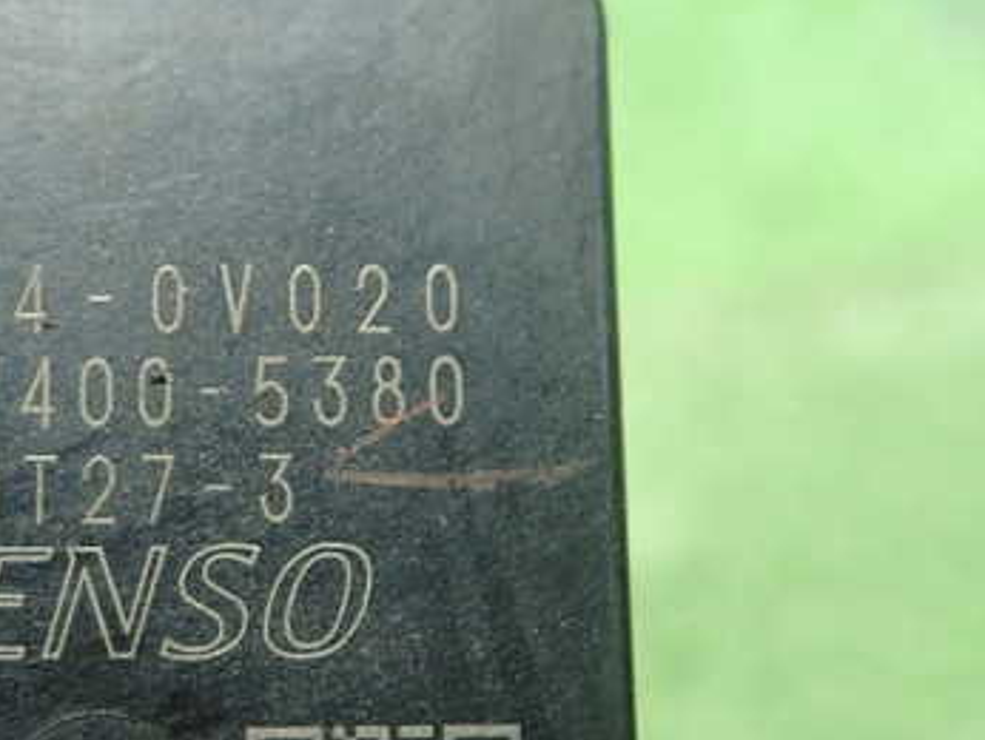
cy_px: 404
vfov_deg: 28.1
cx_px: 253
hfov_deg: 36.0
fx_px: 1481
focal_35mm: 52
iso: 800
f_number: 2.3
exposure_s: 1/80
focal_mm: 5.5
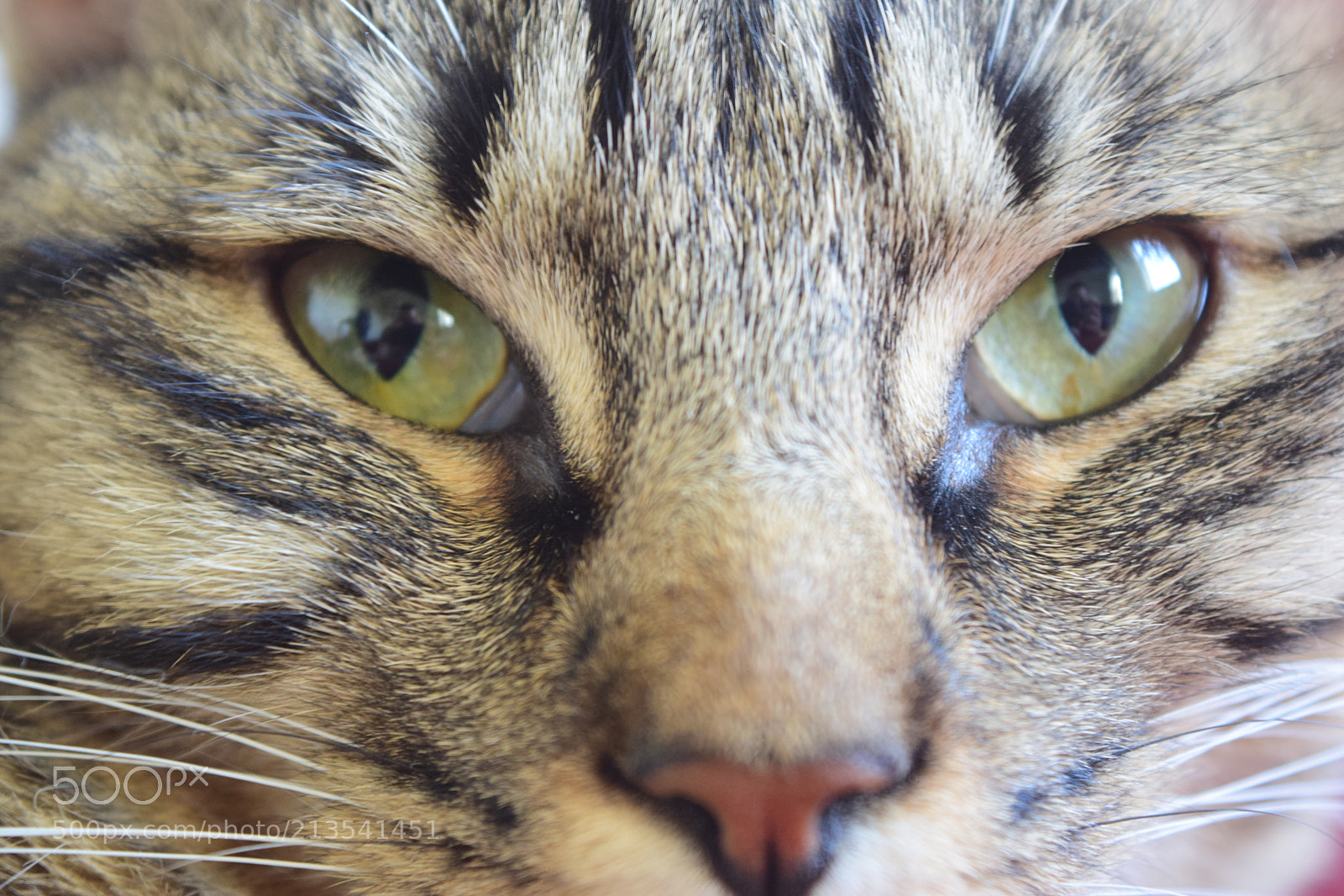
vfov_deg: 16.5
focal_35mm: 82
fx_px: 3079
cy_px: 448
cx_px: 672
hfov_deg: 24.6
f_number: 5.6
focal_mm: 55
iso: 800
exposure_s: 1/6
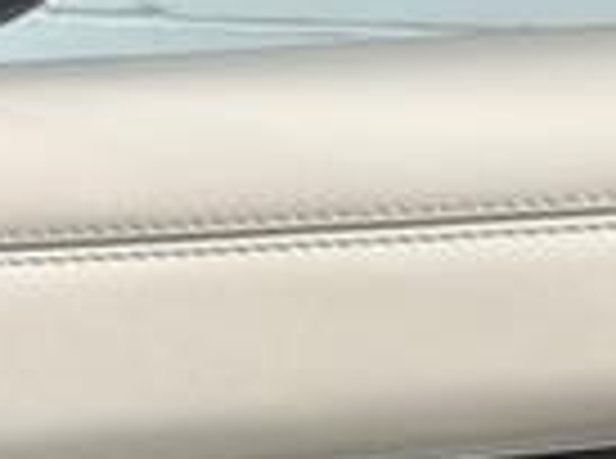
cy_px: 1125
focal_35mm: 195
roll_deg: -2.2
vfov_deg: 7.1
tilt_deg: -19.5
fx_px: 3461
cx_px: 405
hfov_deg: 10.2
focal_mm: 5.96
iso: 32
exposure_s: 1/124
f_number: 1.6
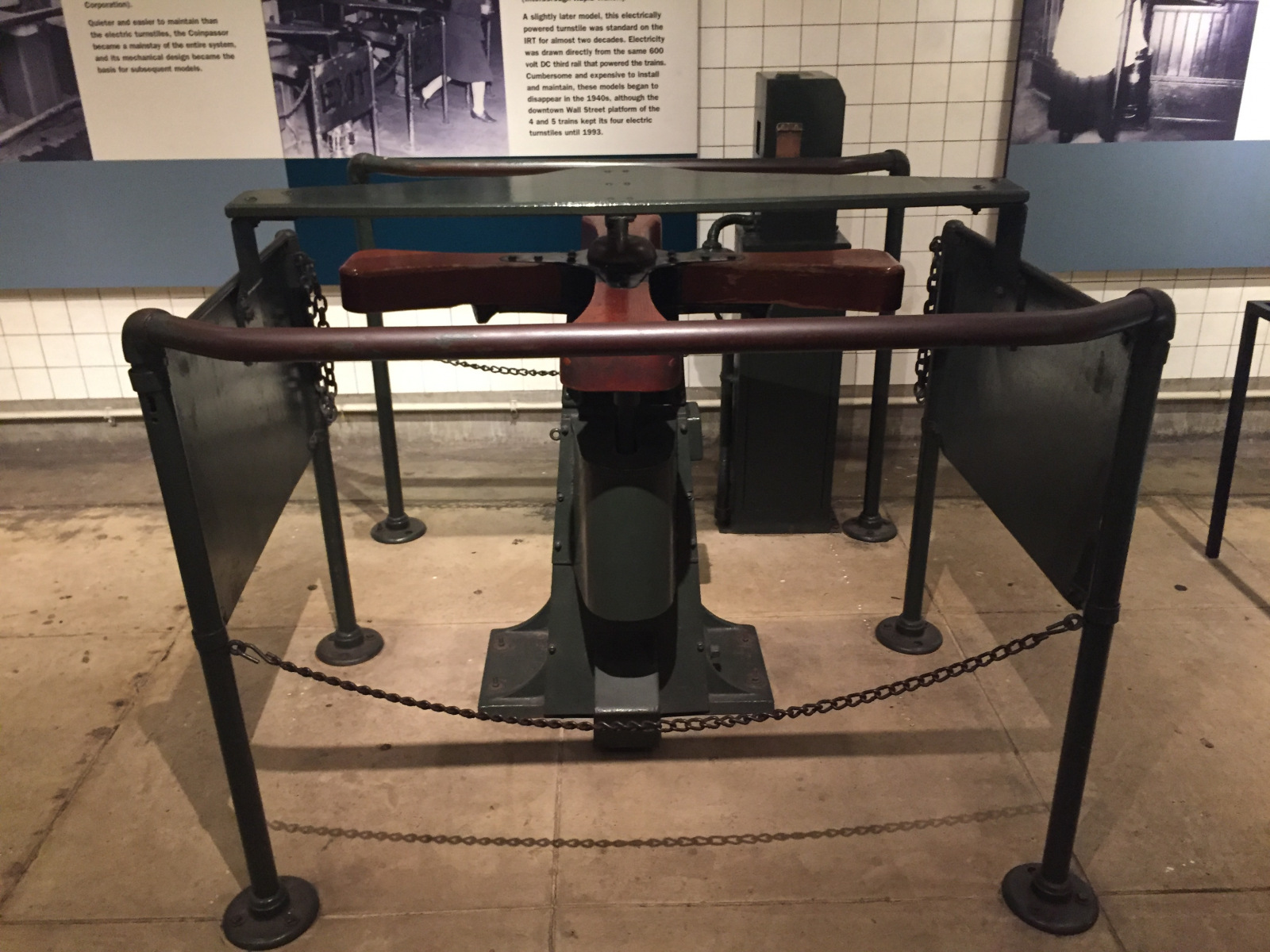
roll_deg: -0.3
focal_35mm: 29
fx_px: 1064
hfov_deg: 61.7
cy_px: 476
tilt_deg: -22.9
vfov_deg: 48.2
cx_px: 635
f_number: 2.2
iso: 250
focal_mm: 4.15
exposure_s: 1/30
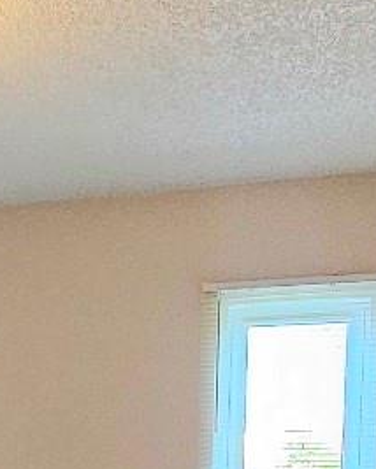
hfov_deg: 17.7
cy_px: 564
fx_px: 1056
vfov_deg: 23.0
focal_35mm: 76
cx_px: -221
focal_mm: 2.2
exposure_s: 1/60.2
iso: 400
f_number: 2.2
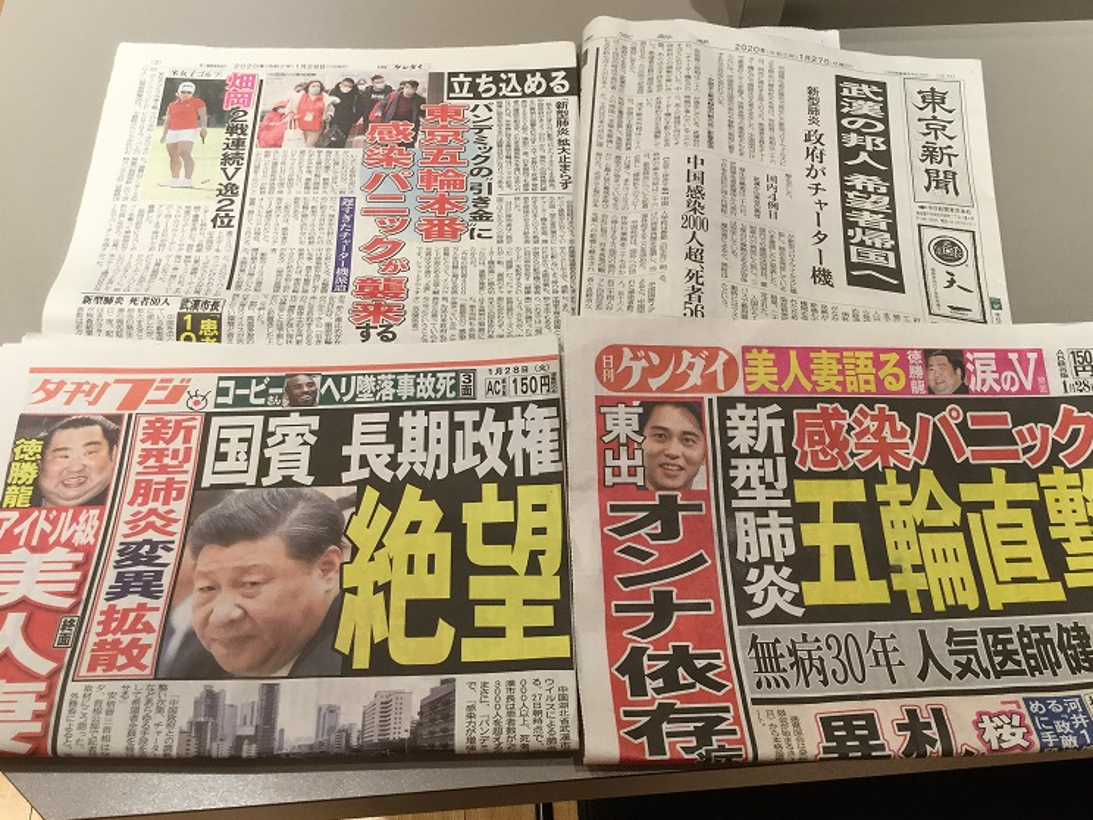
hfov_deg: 54.0
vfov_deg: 41.8
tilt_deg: -59.3
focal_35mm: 34
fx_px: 1074
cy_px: 376
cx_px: 552
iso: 50
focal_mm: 3.3
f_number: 2.4
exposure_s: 1/30
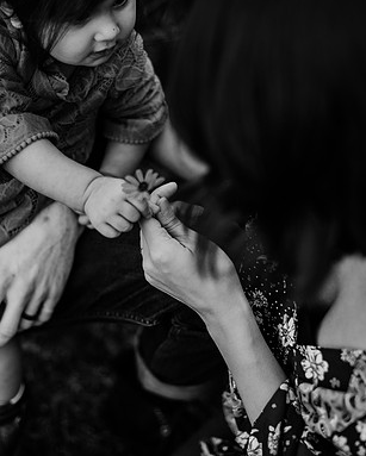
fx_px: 960
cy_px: 227
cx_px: 165
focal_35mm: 71
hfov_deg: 21.6
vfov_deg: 26.7
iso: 160
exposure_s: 1/1000
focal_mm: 50
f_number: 2
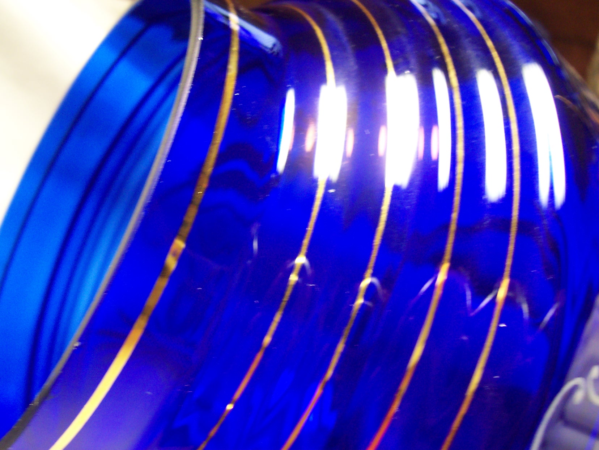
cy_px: 225
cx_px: 300
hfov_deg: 50.1
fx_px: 640
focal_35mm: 37
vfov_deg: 38.7
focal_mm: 5.6
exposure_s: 1/15
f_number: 2.8
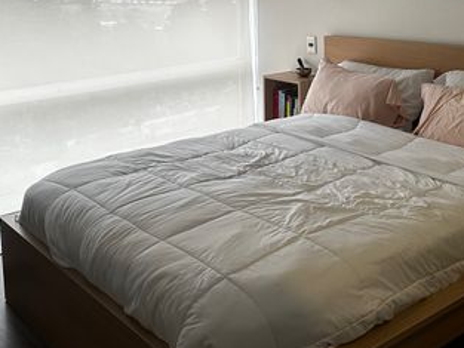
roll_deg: +1.5
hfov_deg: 41.2
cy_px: 34
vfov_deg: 30.2
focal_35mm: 46
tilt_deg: -4.3
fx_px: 617
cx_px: 230
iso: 250
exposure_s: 1/97
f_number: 1.78
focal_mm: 6.86
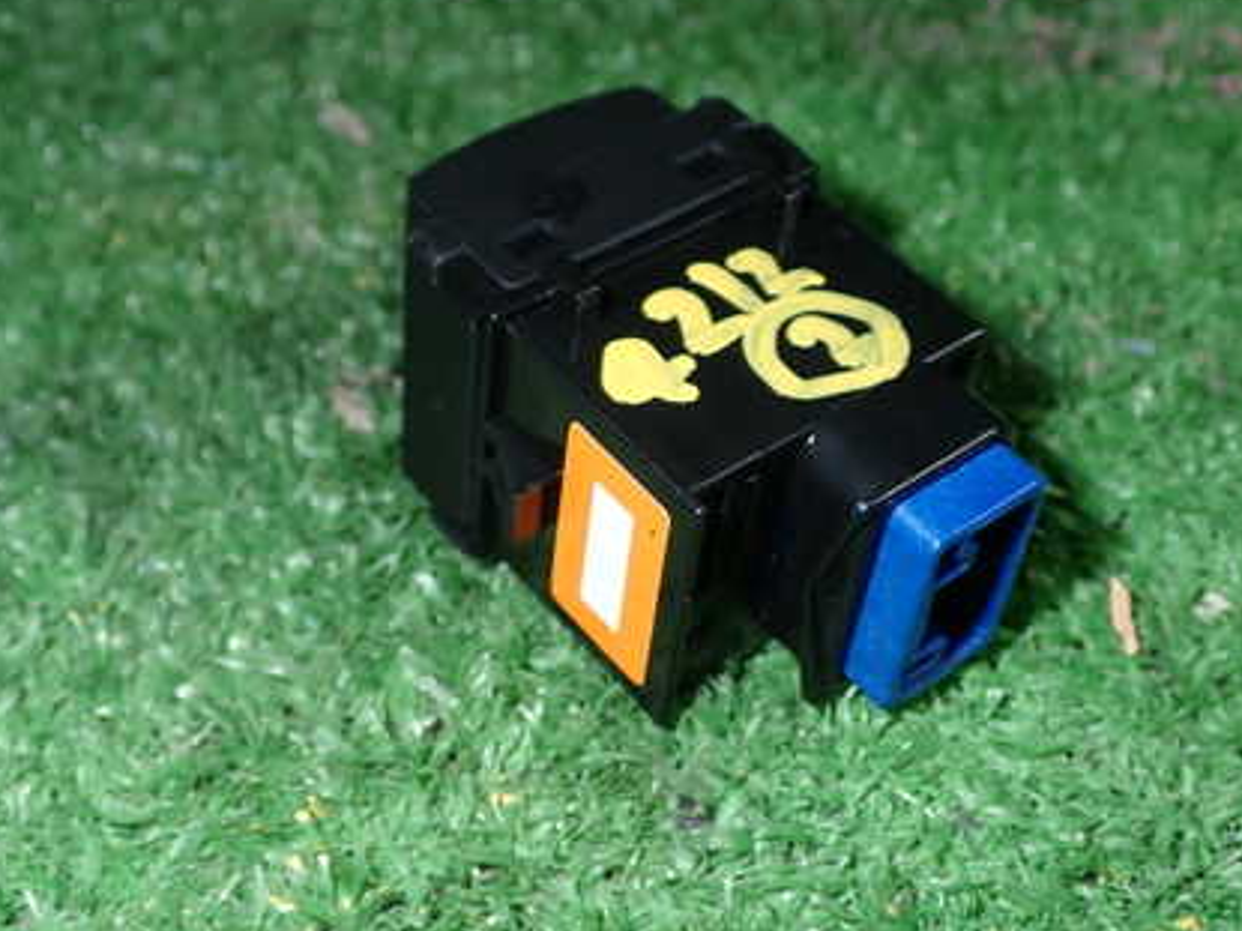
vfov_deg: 26.5
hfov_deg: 34.9
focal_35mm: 55
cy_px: 413
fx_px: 1973
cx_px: 688
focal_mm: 6.83
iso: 200
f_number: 8
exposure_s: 1/40
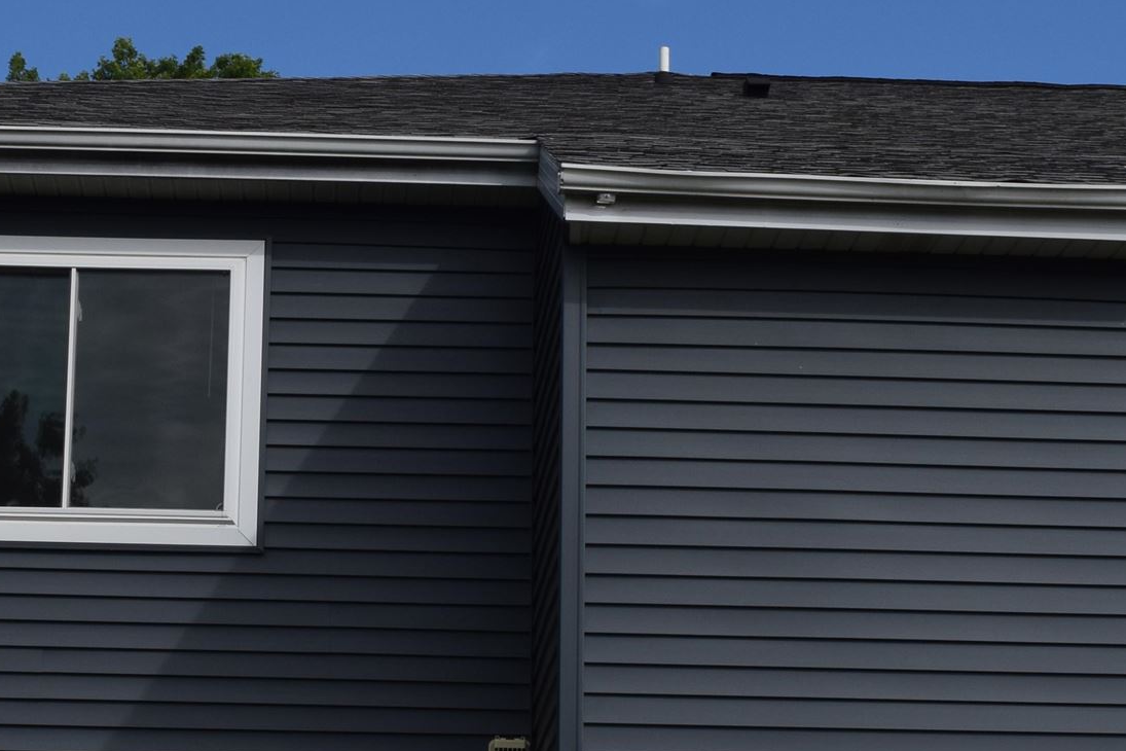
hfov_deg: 20.2
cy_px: 493
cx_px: 449
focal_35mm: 101
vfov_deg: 13.5
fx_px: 3159
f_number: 10
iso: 200
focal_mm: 24
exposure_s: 1/400
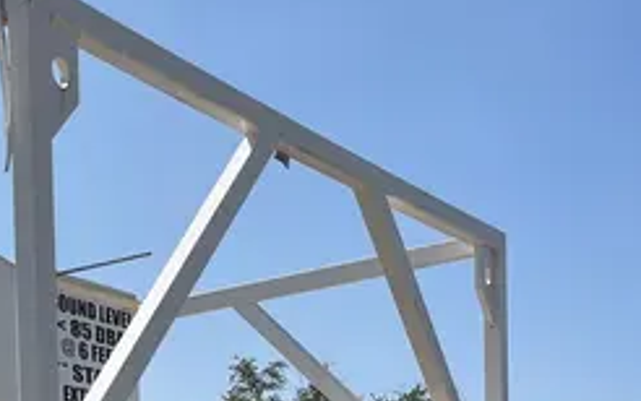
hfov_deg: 24.2
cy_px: 702
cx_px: 16
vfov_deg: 14.2
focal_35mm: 82
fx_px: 1433
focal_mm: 5.1
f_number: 1.6
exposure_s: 1/5076
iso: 50
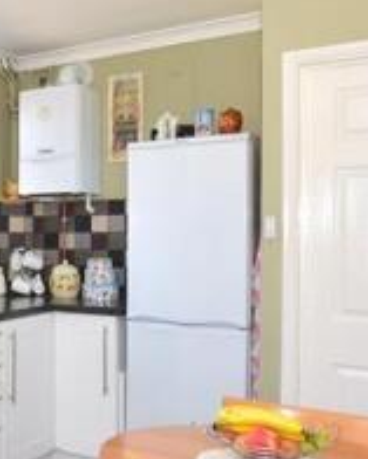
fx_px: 639
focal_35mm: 47
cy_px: 240
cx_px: -131
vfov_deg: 39.5
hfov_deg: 26.4
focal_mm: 10
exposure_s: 1/60
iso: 400
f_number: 5.6
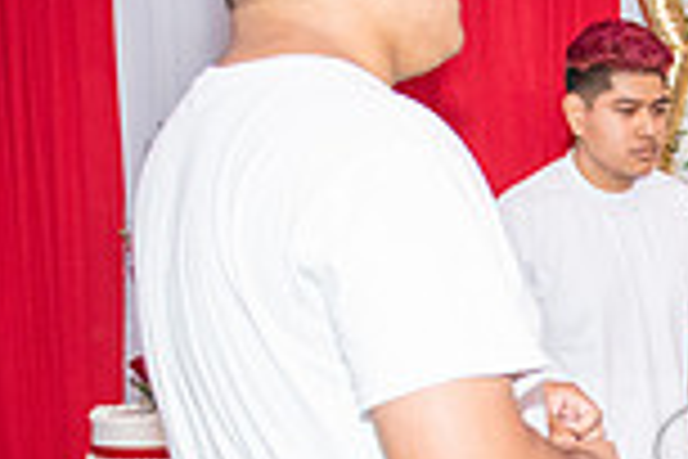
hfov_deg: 18.4
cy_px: 484
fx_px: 1930
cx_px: 971
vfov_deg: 13.3
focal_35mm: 101
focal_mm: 24
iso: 800
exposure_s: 1/160
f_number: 3.2
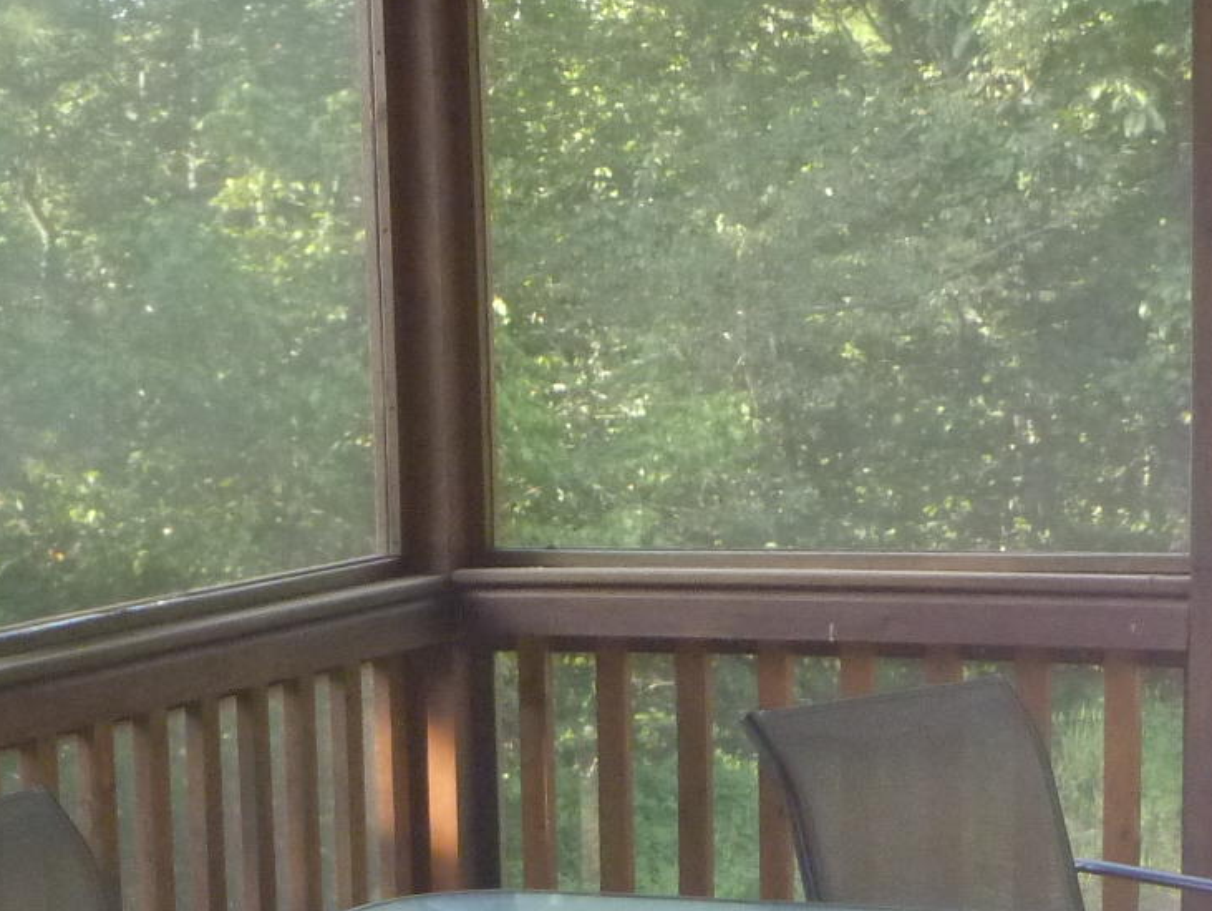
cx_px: 149
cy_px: 1044
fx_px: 3433
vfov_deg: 14.7
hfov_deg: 19.7
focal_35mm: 98
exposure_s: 1/30
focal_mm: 6.3
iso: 320
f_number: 3.5
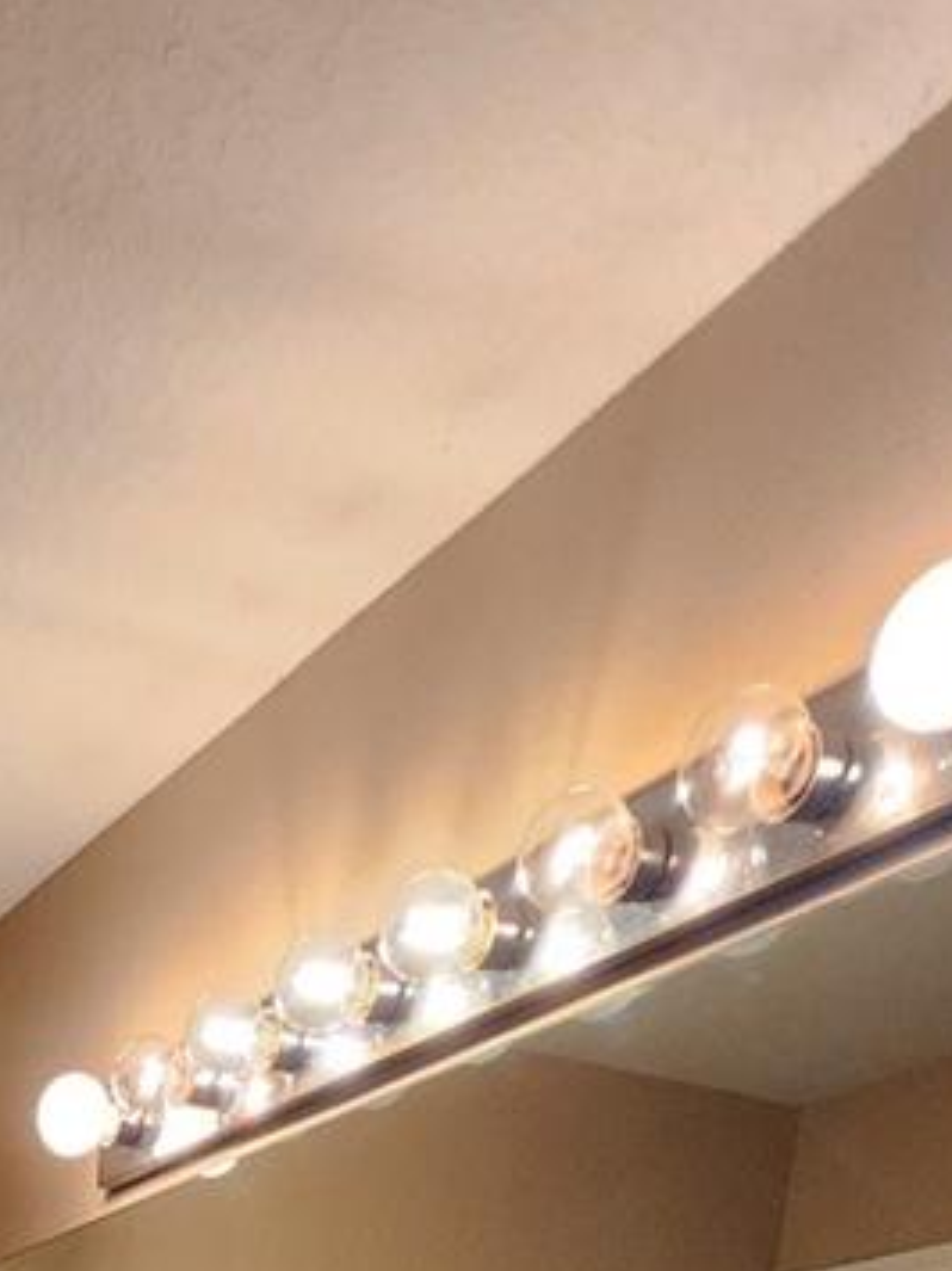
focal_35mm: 44
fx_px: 1614
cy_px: 2087
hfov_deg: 29.1
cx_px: -140
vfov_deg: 25.5
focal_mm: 1.74
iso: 125
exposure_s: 1/60
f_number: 2.2
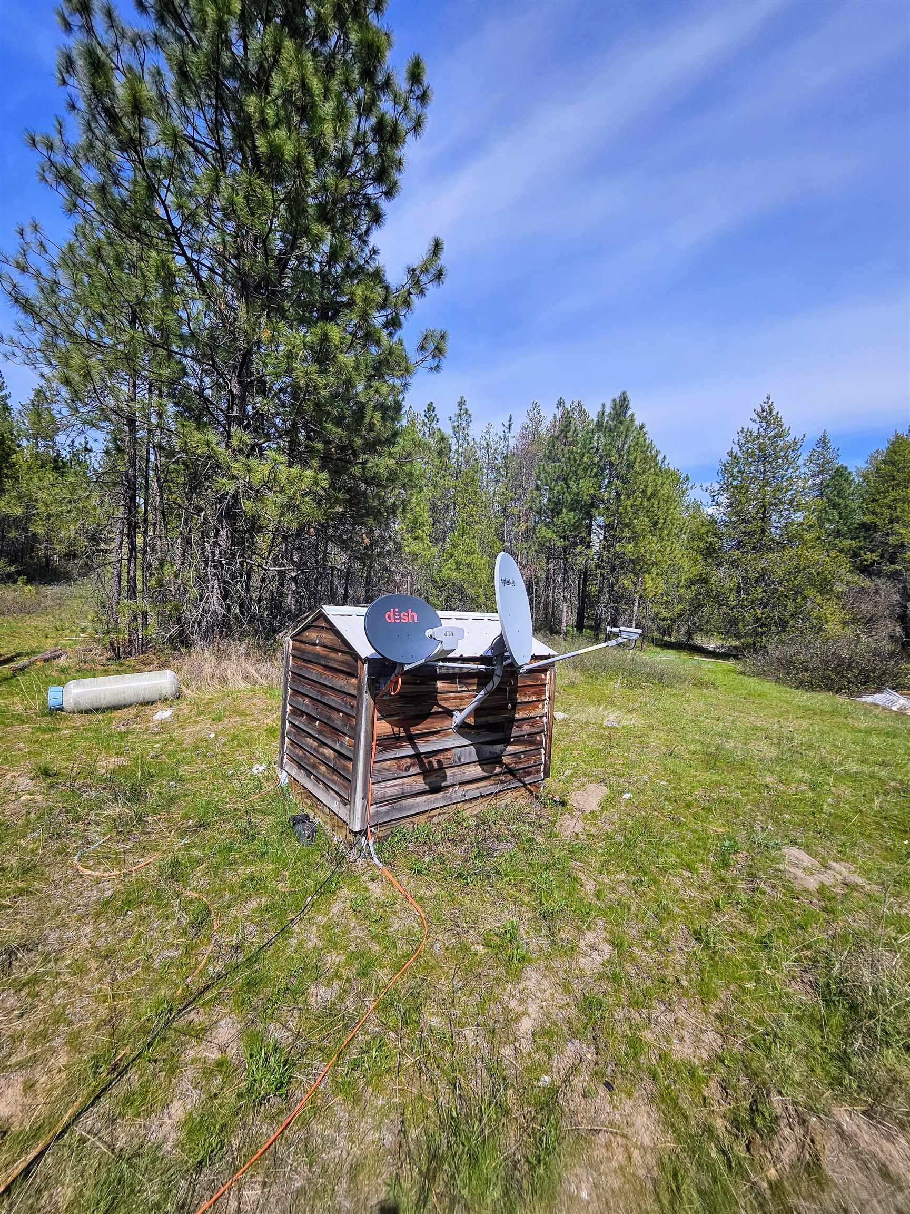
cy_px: 607
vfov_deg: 106.2
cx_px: 455
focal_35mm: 13
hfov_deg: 89.9
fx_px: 456
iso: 32
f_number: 2.2
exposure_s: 1/1488
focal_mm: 1.74
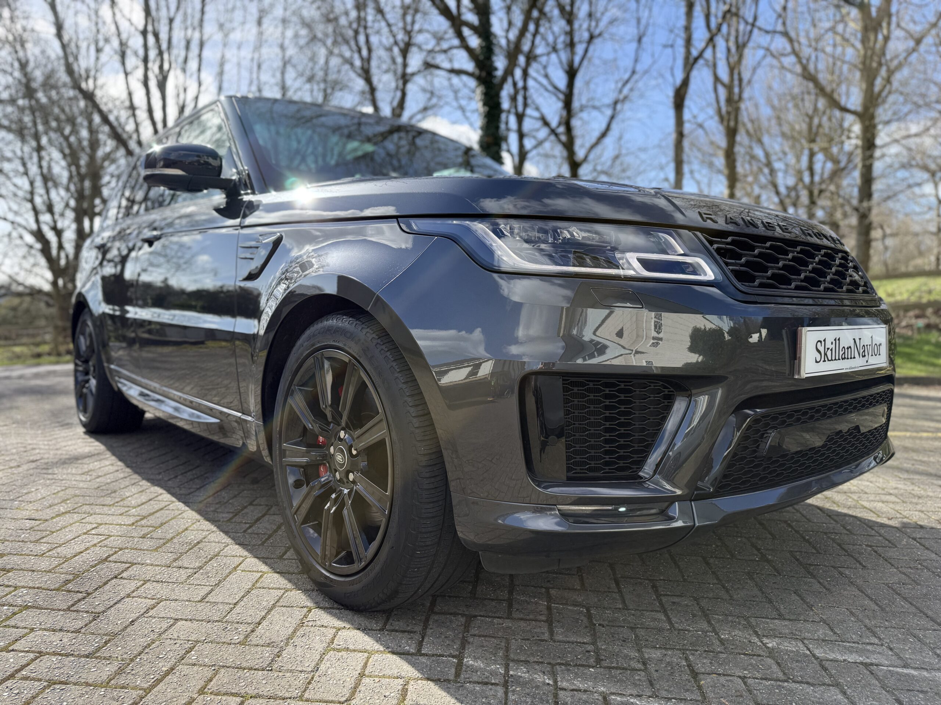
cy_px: 352
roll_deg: -1.3
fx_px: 652
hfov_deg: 71.6
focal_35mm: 24
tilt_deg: -1.7
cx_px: 470
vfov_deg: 56.8
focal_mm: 6.76
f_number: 1.78
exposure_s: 1/2169
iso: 100
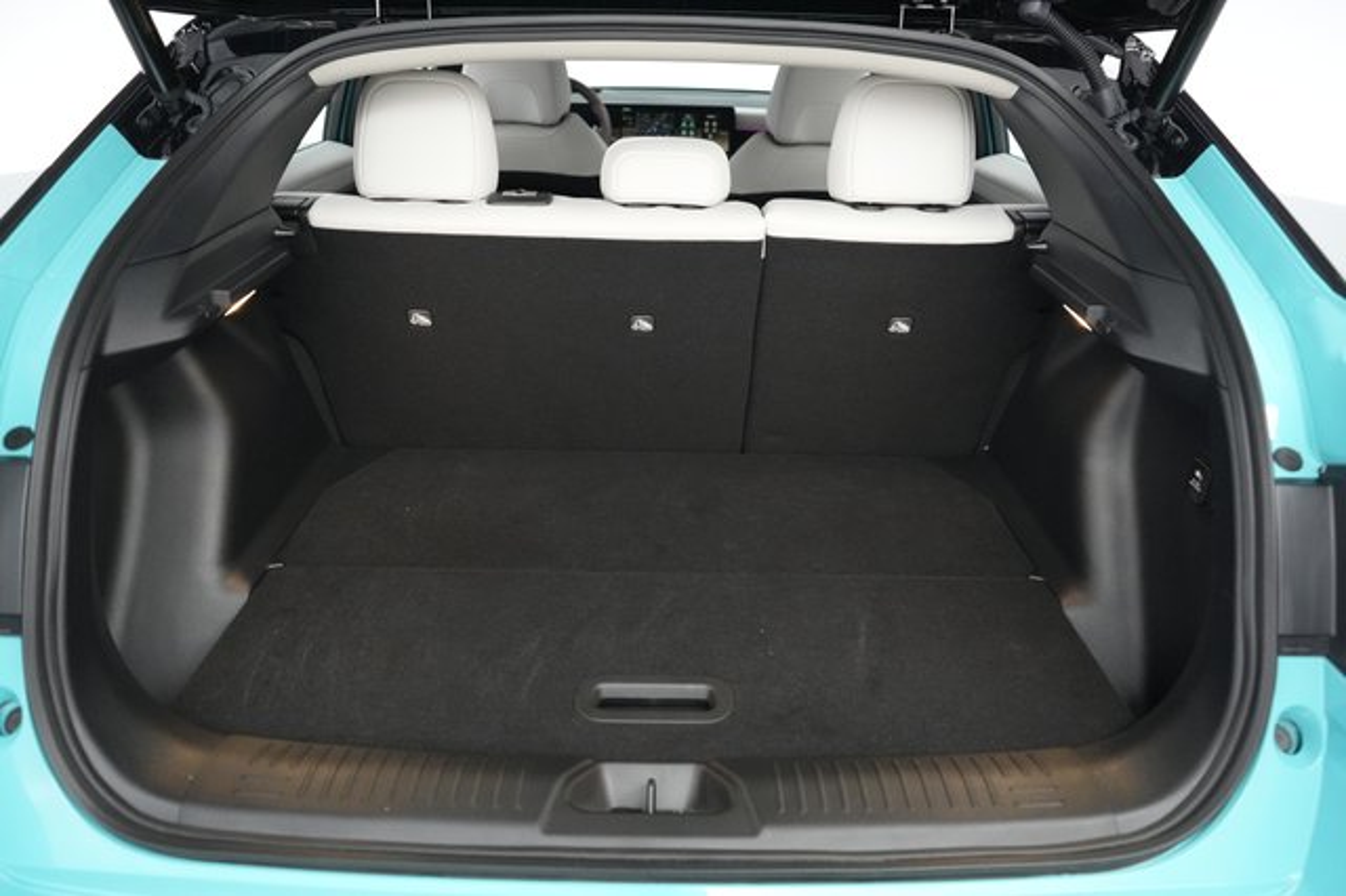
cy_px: 448
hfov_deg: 69.4
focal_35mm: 26
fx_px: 972
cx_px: 673
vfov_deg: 49.5
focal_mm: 26
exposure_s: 1/160
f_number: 2.8
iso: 6400
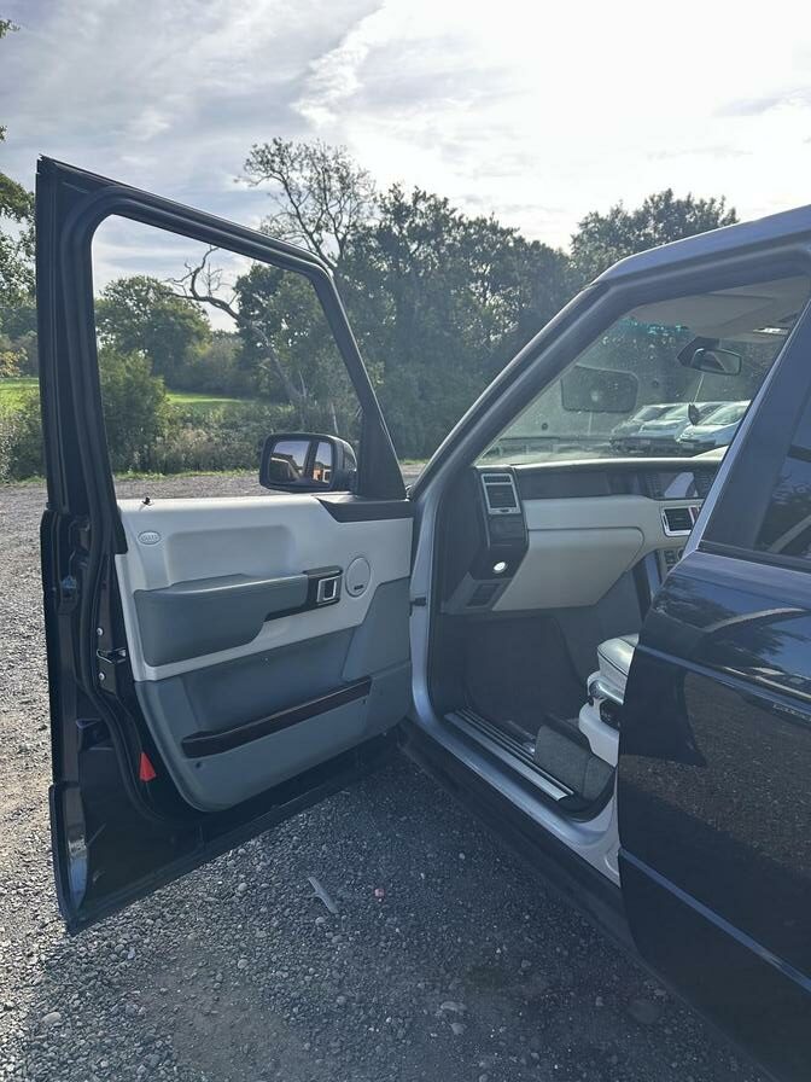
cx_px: 406
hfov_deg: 56.8
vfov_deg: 71.6
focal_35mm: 24
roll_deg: -0.8
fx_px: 750
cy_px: 541
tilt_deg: -7.6
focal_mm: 6.86
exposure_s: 1/1845
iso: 80
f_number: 1.78
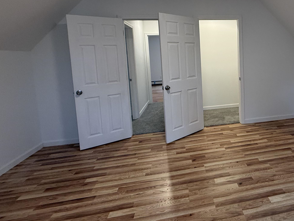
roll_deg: +2.5
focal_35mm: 22
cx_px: 215
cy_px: 71
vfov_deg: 59.5
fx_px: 187
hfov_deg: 71.9
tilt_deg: -4.8
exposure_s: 1/120
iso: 320
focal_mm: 2.22
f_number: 2.2
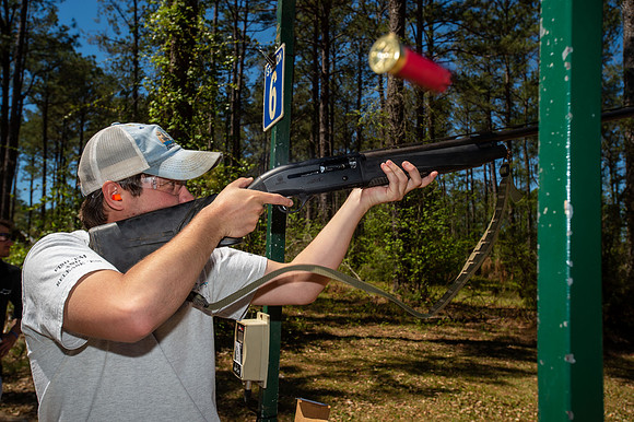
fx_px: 616
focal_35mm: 35
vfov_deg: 37.8
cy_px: 211
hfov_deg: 54.5
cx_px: 317
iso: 100
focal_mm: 35
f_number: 8
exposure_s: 1/250
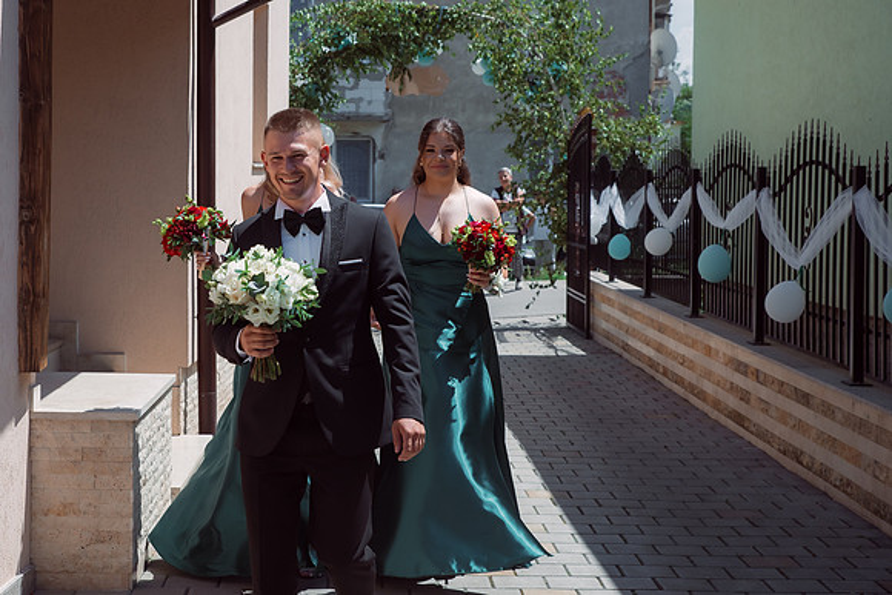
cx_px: 311
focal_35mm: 74
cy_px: 221
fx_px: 1826
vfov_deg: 18.5
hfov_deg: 27.3
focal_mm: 56
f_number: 6.3
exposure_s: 1/2000
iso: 320
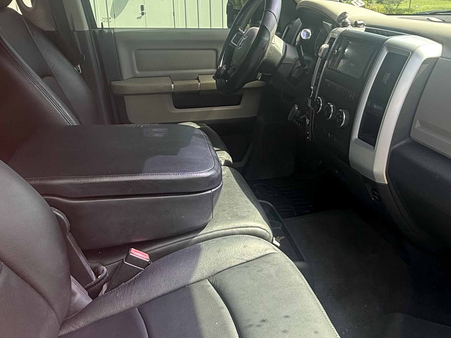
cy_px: 158
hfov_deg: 53.9
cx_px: 242
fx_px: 443
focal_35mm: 34
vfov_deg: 41.8
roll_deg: +0.0
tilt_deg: -19.9
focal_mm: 2.22
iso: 64
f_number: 2.2
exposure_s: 1/113
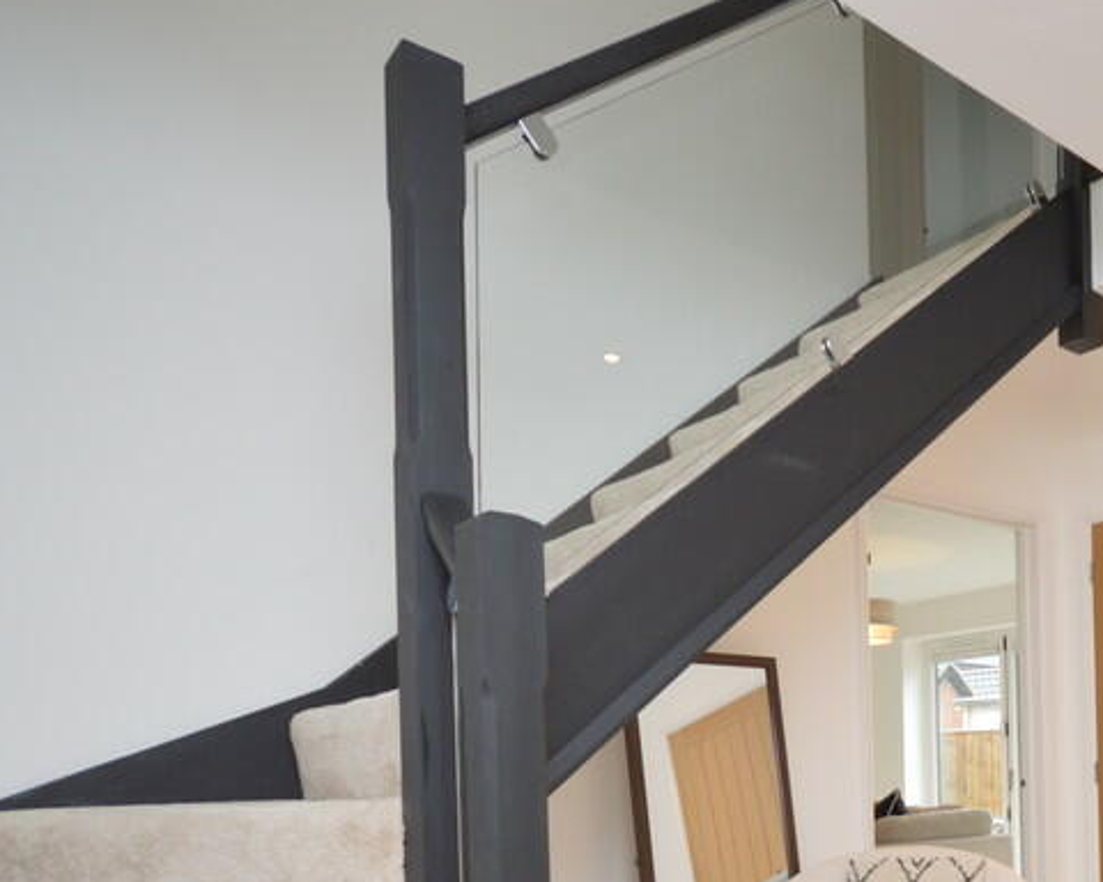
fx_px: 979
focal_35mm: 30
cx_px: 1009
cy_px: 771
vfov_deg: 44.7
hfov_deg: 51.3
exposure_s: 1/60
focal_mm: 10
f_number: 4
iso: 400
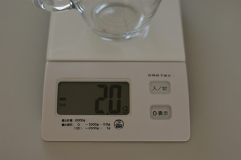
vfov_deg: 18.2
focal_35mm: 75
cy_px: 80
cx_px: 120
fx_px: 502
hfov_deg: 27.0
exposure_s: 1/100
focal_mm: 50
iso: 100
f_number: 2.8
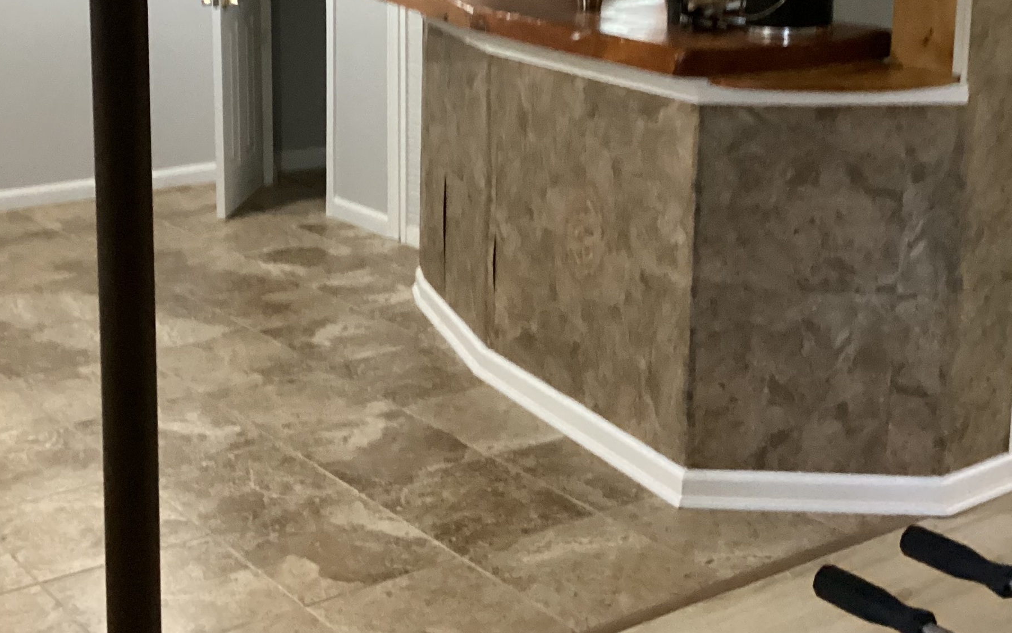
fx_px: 1545
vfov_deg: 22.9
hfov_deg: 36.0
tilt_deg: -9.9
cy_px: 141
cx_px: 365
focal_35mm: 56
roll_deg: +0.8
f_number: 2.4
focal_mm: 3.3
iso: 640
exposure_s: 1/24
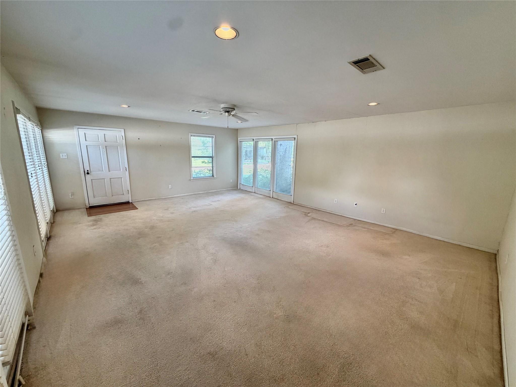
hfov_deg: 102.1
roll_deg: -0.6
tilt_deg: -11.1
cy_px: 194
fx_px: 209
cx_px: 258
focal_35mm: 14
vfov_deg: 85.7
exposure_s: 1/120
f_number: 2.2
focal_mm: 2.22
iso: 250
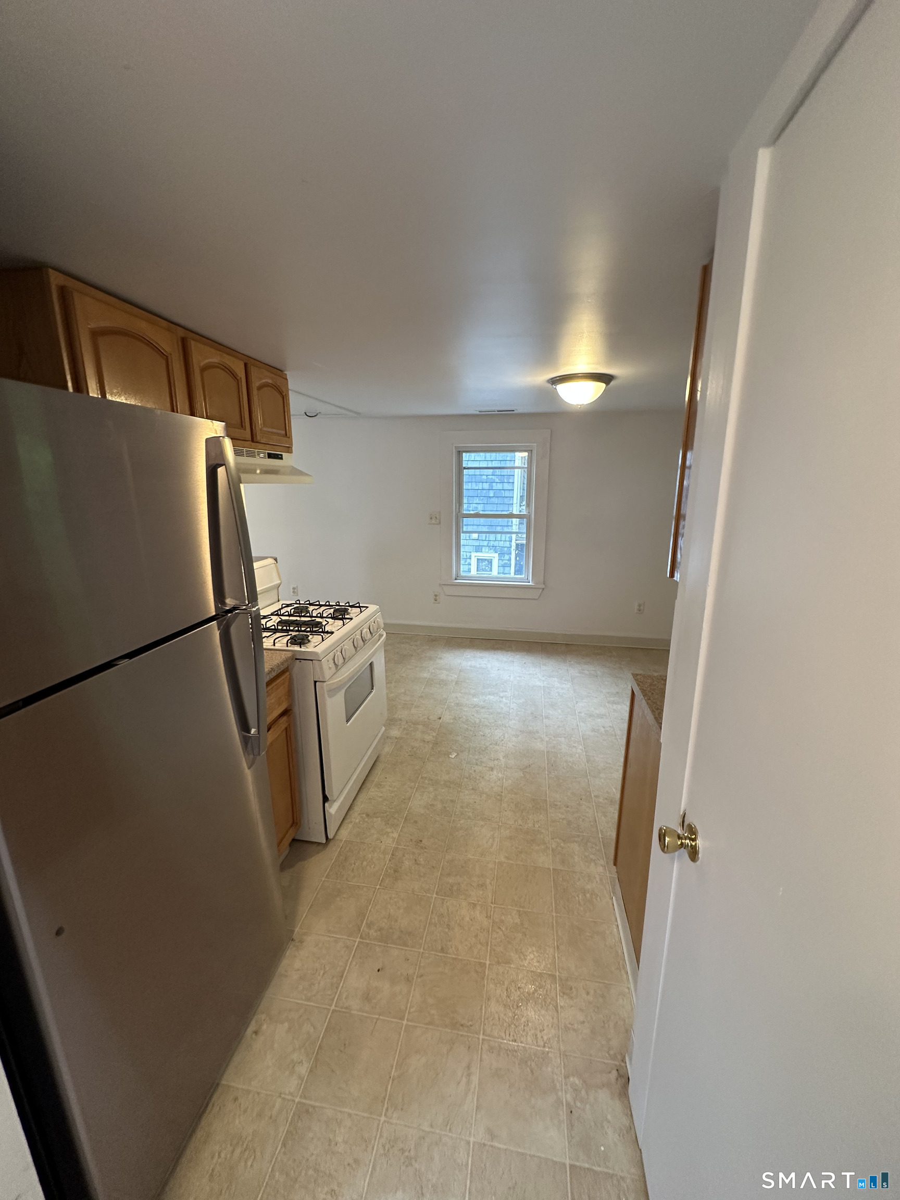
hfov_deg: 85.7
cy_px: 600
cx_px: 450
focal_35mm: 14
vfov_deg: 102.1
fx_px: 485
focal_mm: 2.22
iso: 200
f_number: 2.2
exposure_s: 1/60
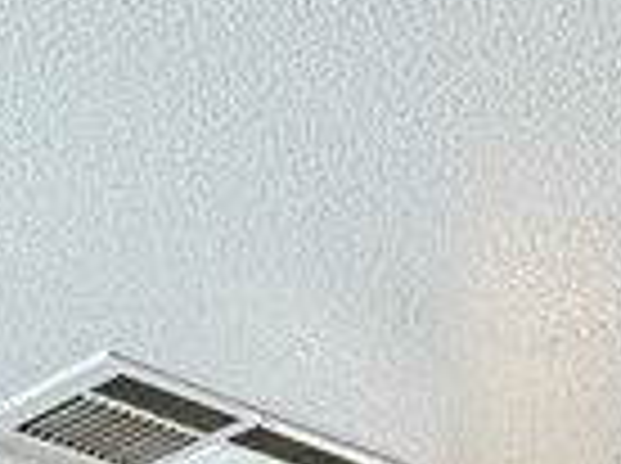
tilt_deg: -11.0
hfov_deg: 18.4
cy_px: 1514
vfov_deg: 9.7
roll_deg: -2.3
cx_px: 648
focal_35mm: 104
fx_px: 1862
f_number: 2.2
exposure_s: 1/120
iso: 125
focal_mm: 2.22
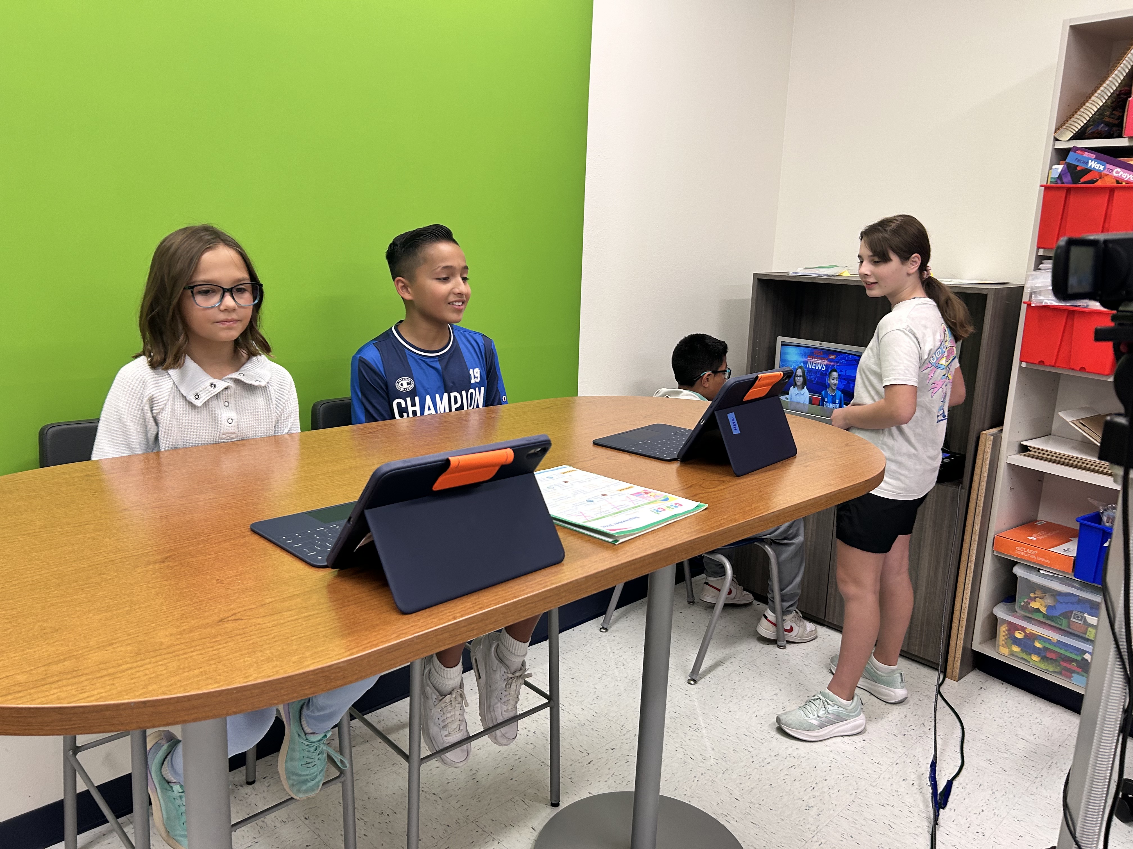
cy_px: 424
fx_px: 851
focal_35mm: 26
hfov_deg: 67.3
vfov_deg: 53.1
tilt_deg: -11.9
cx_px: 566
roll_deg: -2.2
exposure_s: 1/75
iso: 100
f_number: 1.5
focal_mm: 5.7
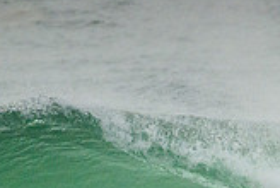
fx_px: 22020
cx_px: 283
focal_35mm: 2826
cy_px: 322
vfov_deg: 0.5
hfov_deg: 0.7
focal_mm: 800
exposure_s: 1/2500
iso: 1600
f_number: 11
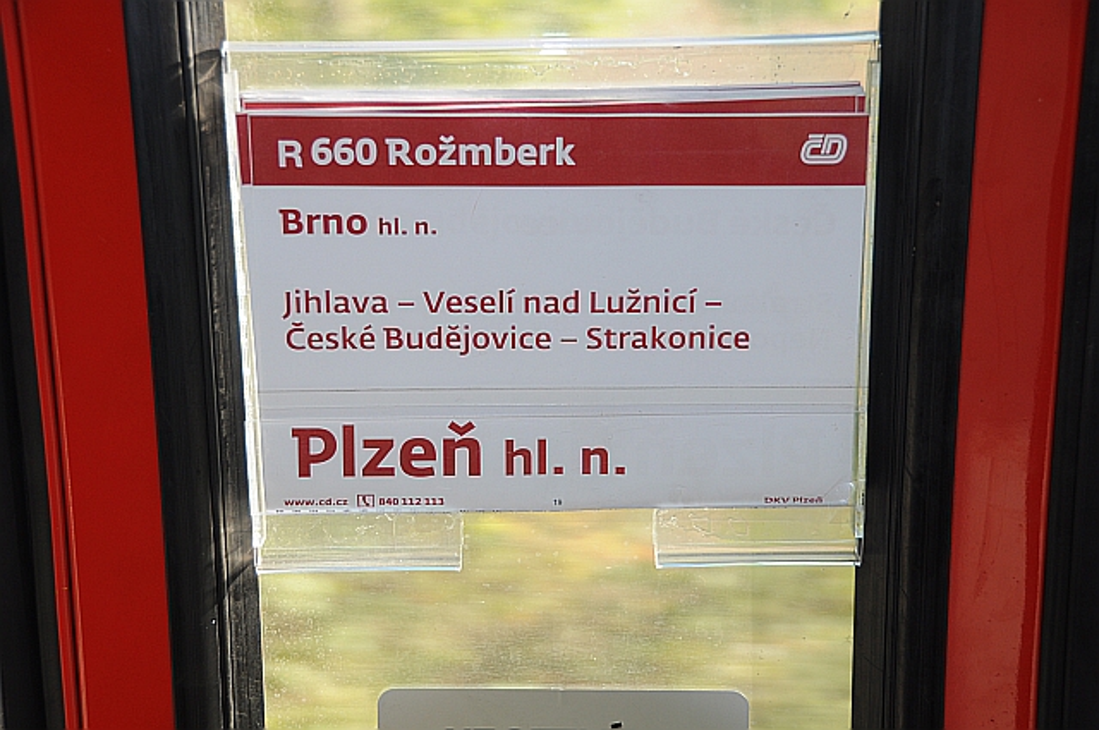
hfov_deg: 31.9
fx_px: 1921
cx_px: 550
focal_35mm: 63
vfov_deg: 21.5
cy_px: 365
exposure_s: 1/160
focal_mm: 42
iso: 200
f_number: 4.5
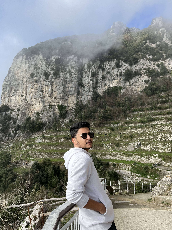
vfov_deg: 65.3
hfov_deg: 51.3
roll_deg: -1.8
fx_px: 179
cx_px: 89
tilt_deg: +8.7
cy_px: 112
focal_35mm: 27
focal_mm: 5.1
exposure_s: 1/1355
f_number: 1.6
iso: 50
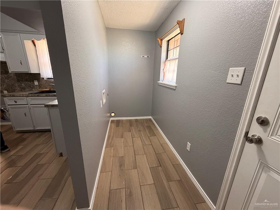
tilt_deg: -15.3
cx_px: 140
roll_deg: -0.7
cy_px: 105
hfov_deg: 102.1
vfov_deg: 85.7
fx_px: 113
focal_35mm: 14
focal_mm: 2.22
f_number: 2.2
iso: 320
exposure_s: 1/60
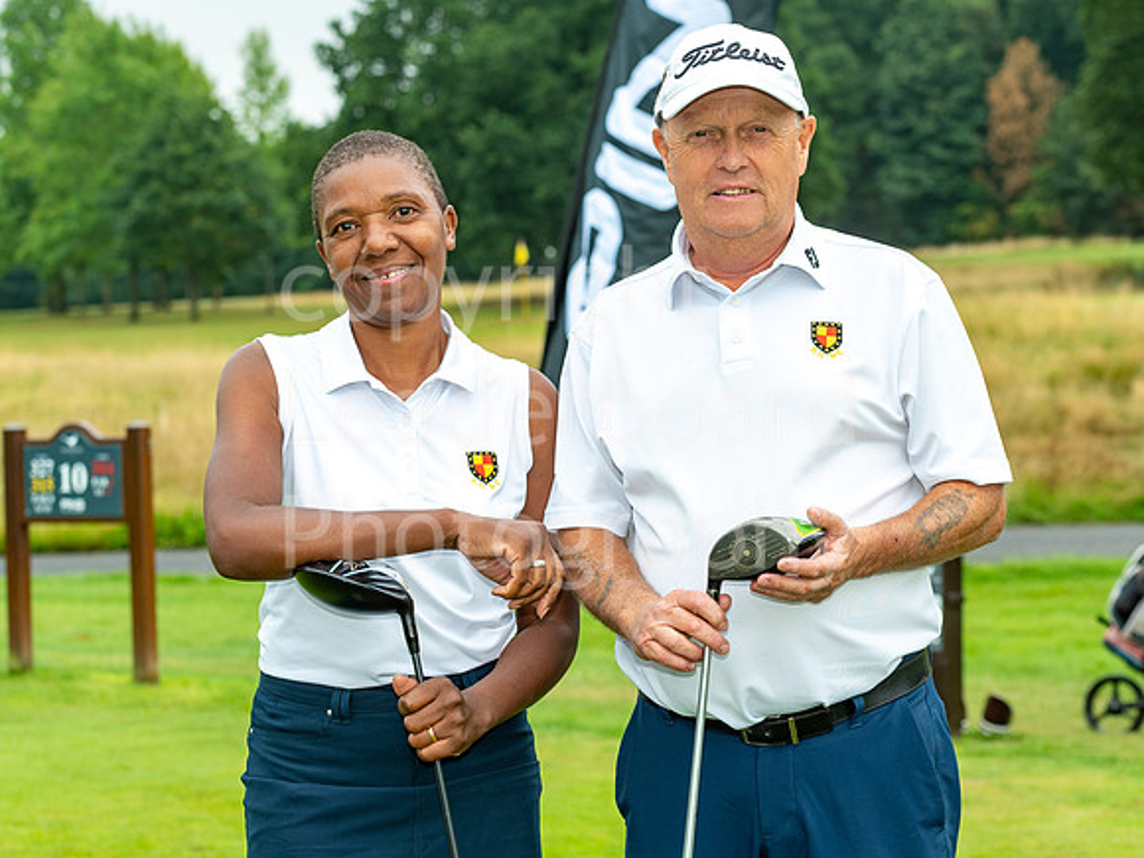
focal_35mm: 97
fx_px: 3192
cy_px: 395
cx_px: 647
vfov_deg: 15.3
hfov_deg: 20.3
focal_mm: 70
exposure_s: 1/160
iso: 200
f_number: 5.6
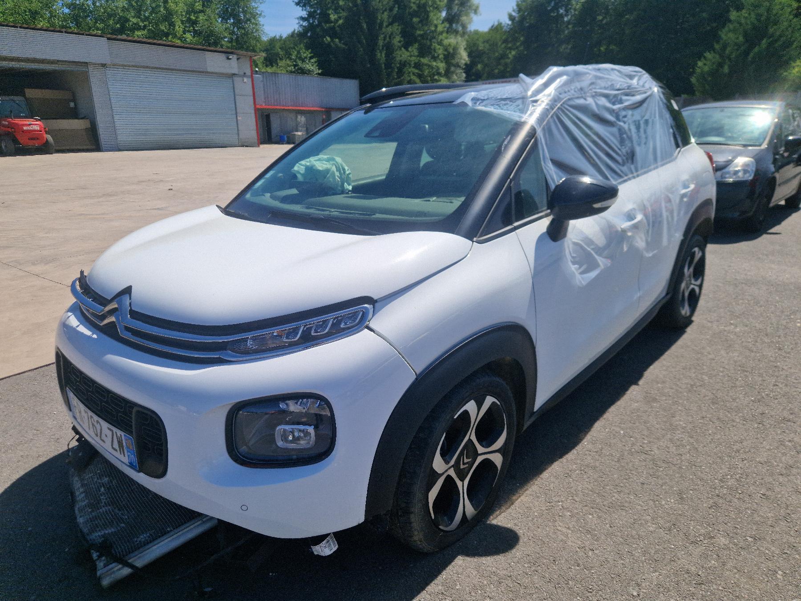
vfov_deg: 58.9
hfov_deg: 73.9
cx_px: 400
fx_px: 532
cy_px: 300
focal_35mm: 23
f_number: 1.8
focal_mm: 5.4
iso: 50
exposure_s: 1/2500
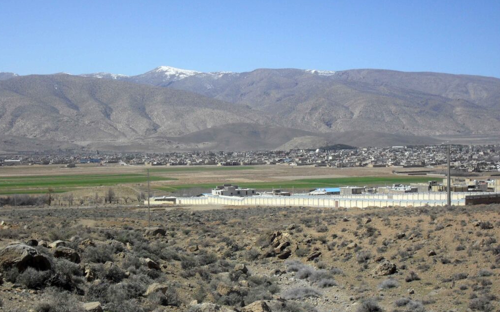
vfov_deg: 21.3
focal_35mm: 61
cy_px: 176
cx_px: 248
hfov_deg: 33.5
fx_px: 831
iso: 100
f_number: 10.9
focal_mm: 10.1
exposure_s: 1/180
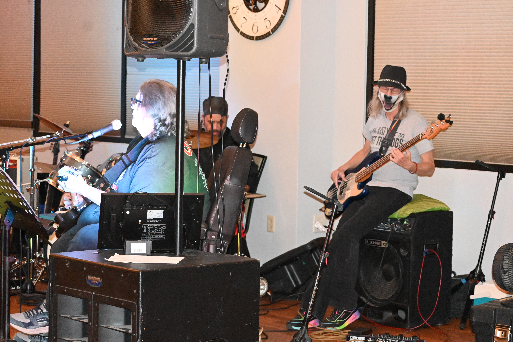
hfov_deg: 22.6
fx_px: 1282
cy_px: 171
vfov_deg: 15.2
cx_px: 256
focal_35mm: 90
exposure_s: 1/100
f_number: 4.8
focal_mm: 60
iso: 10000
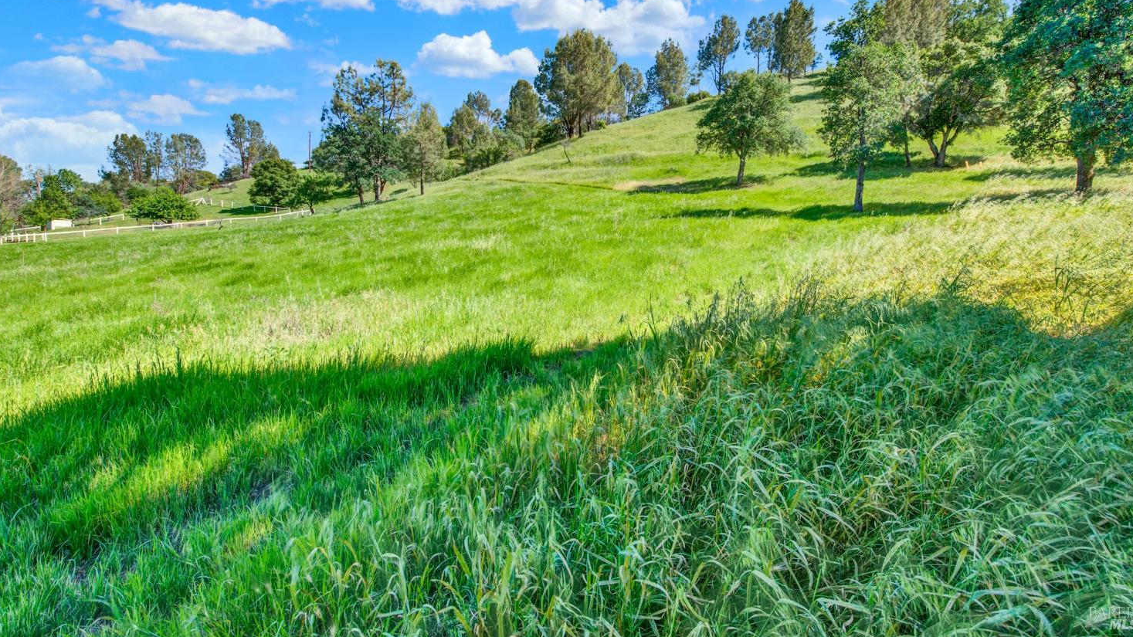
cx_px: 572
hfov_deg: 103.0
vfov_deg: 69.8
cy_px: 253
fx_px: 451
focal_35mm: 15
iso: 100
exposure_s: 1/25
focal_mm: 14
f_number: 14
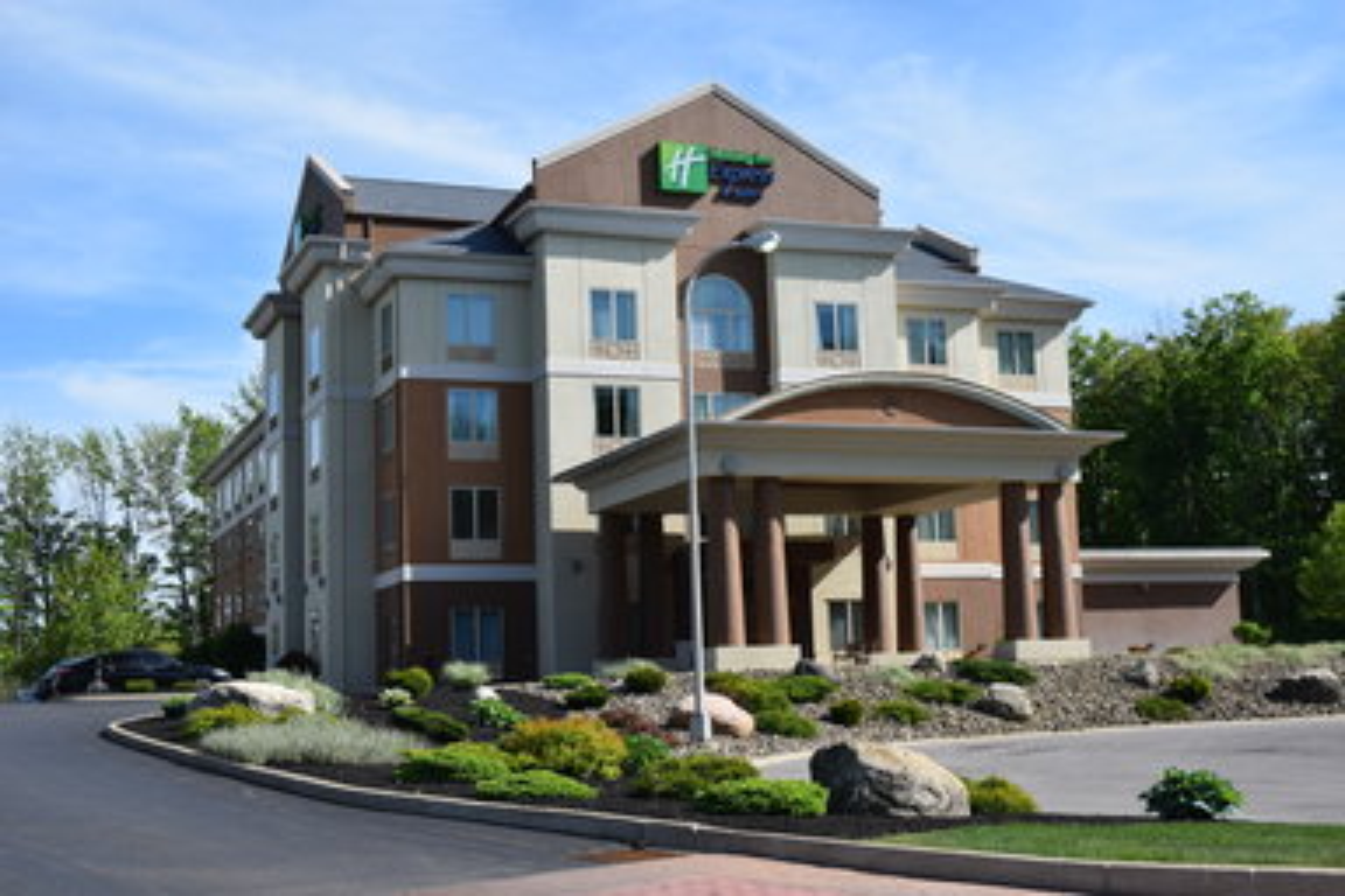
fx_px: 1793
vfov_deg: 28.1
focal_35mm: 48
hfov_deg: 41.1
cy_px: 448
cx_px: 672
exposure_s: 1/2000
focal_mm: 32
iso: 400
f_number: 6.7
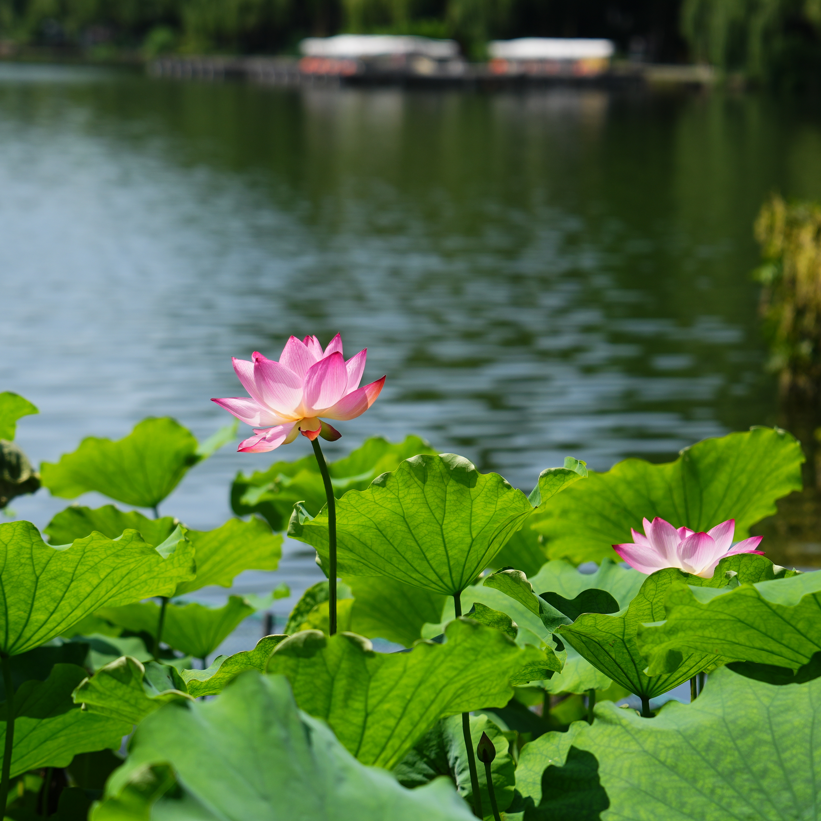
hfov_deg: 13.0
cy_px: 410
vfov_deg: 13.0
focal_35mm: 134
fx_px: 3596
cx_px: 294
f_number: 2.8
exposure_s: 1/2000
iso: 100
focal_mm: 70
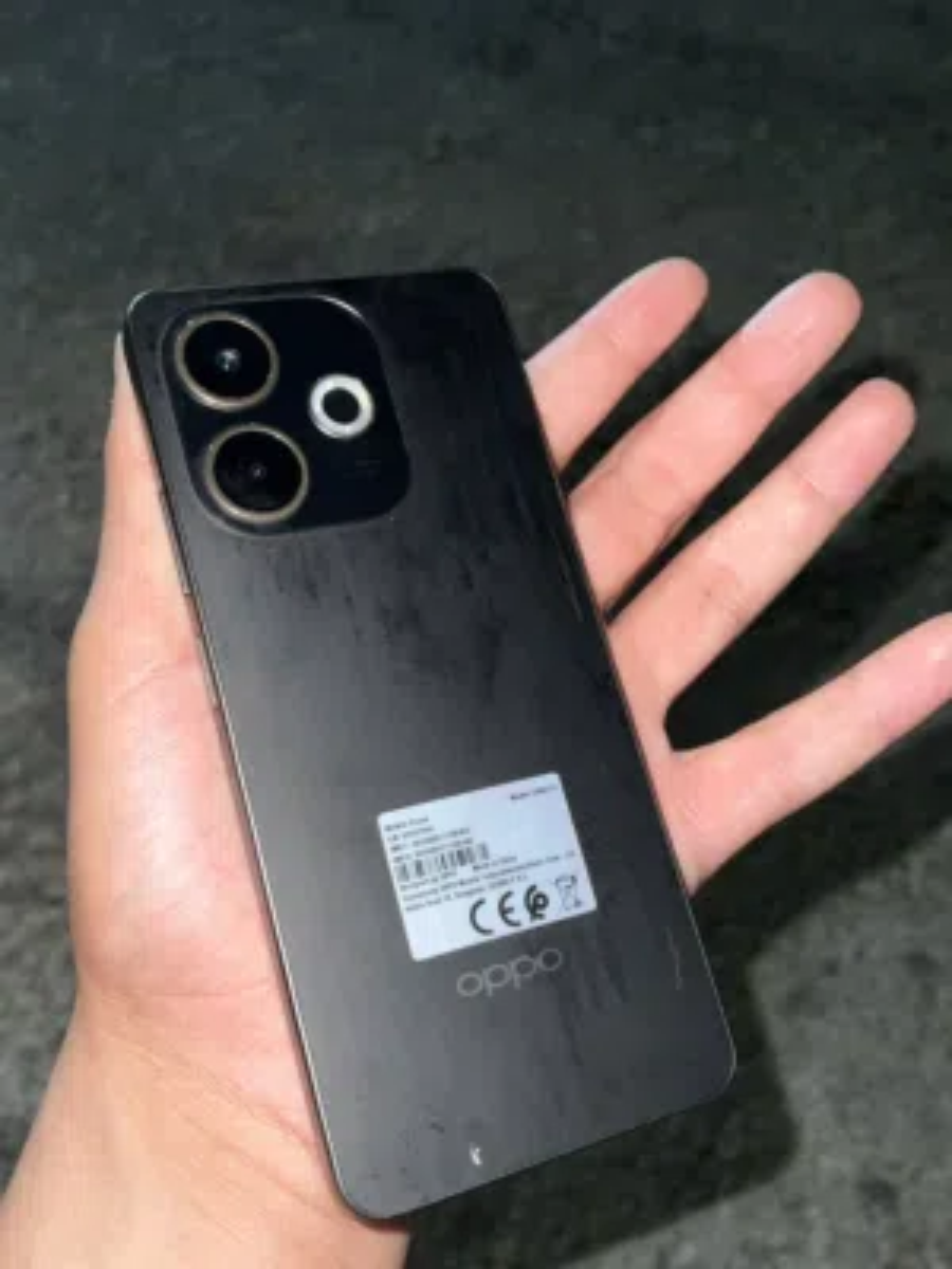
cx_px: 476
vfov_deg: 67.3
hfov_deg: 53.1
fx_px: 953
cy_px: 634
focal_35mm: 26
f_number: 1.5
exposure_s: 1/30
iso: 32
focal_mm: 5.7
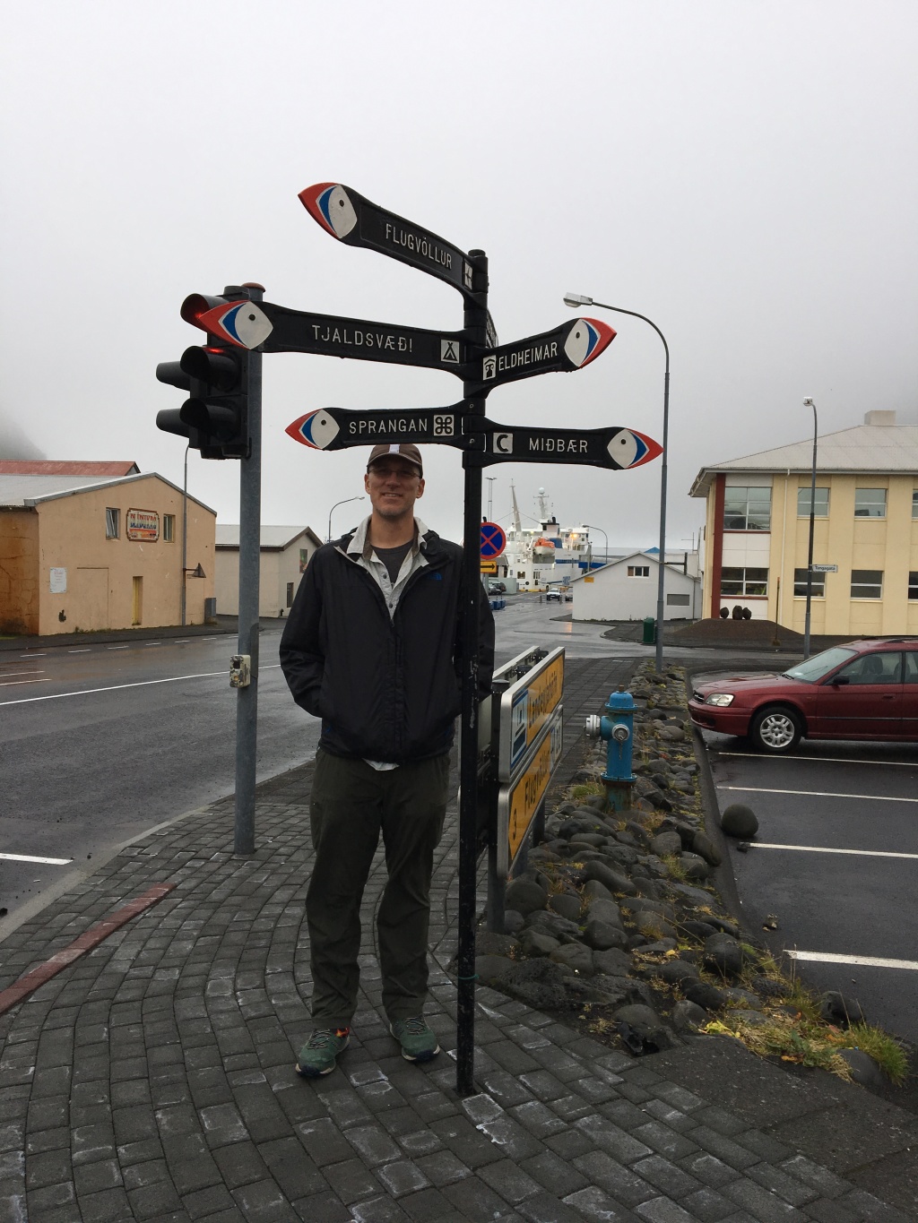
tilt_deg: -2.0
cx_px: 459
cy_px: 612
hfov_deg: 48.2
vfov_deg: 61.7
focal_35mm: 29
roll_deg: -0.5
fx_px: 1025
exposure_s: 1/201
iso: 25
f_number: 2.2
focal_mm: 4.15
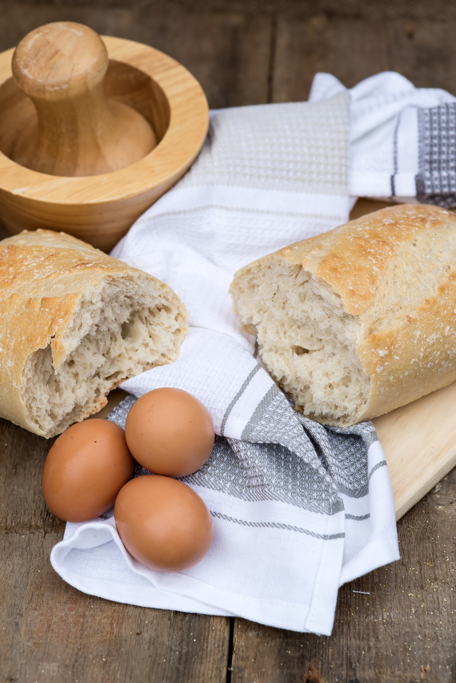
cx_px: 228
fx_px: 1993
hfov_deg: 13.1
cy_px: 342
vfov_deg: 19.4
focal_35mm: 105
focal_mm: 105
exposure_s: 1/800
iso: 250
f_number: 5.6
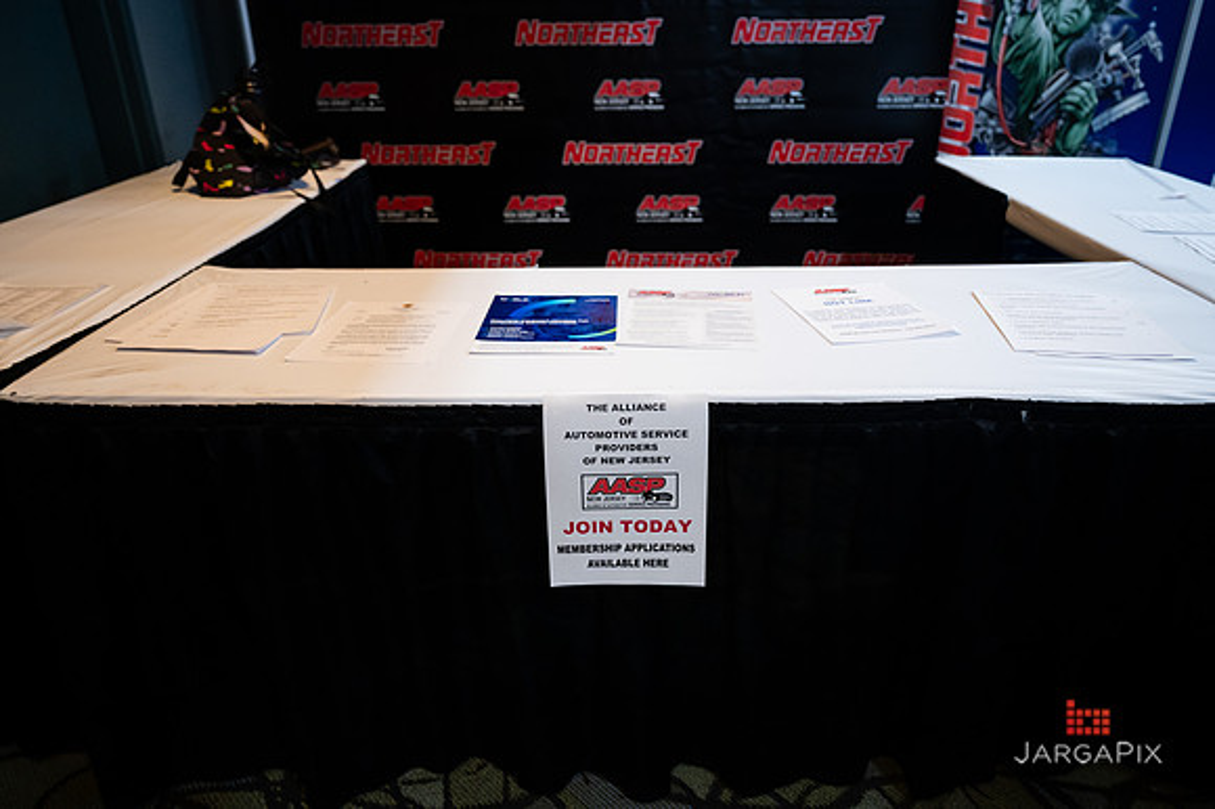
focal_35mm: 25
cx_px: 623
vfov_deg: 51.6
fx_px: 836
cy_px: 414
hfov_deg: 72.0
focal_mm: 24
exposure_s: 1/200
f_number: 3.2
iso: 3200
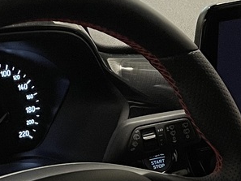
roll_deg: -9.4
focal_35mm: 126
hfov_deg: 15.3
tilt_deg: -34.6
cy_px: 331
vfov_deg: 11.0
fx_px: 878
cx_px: 245
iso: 200
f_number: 1.6
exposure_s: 1/51
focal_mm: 4.2
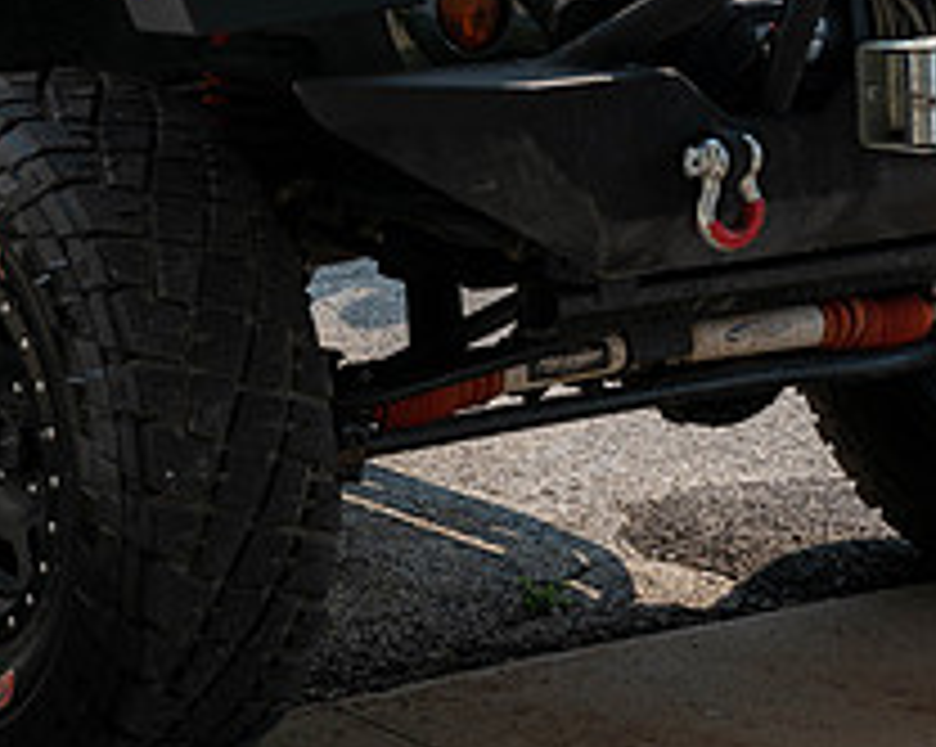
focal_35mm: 125
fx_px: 3460
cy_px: -104
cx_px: 159
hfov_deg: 15.3
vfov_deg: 12.1
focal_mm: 41
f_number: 6.3
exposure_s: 1/320
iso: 100
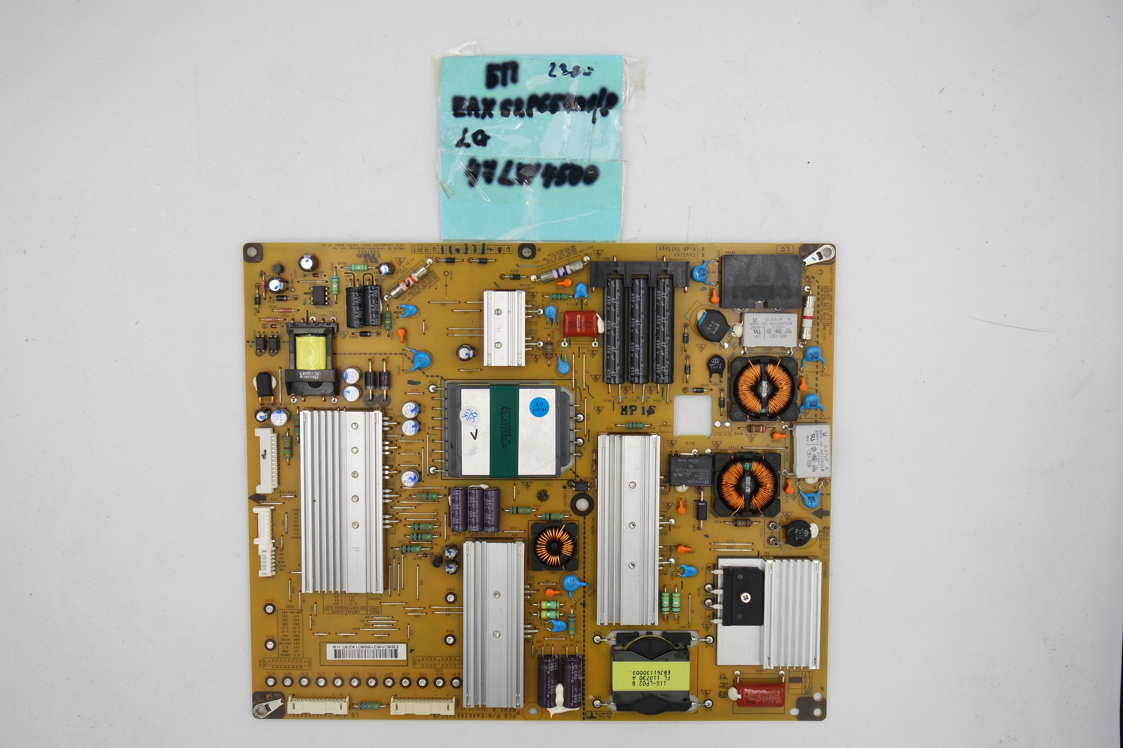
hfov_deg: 54.4
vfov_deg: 37.9
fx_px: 1092
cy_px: 374
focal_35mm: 35
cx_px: 562
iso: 160
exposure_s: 1/100
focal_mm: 13
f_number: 5.6
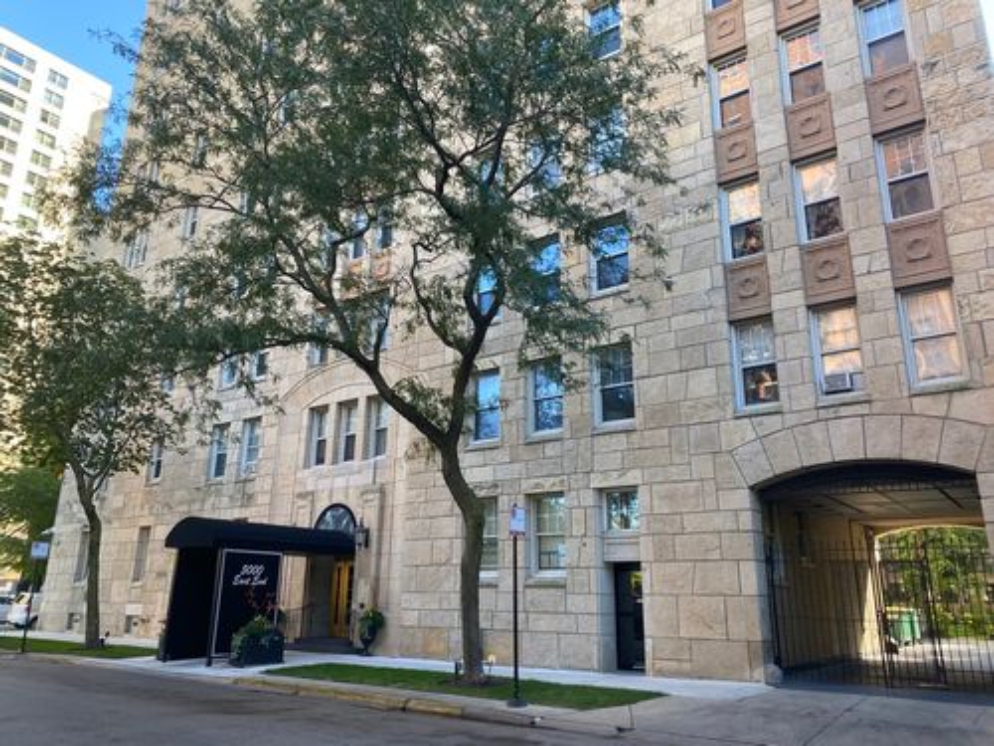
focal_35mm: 26
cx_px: 497
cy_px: 373
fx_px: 747
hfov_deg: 67.3
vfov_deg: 53.1
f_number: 1.8
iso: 32
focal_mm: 4.25
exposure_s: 1/133
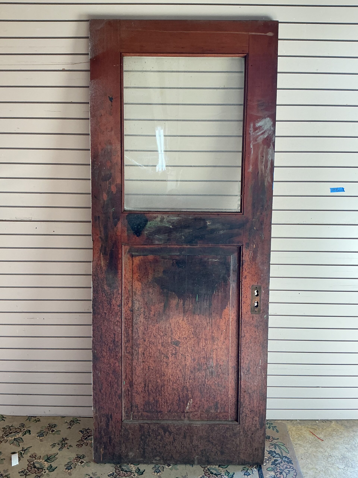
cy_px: 239
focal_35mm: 29
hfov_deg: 48.2
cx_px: 179
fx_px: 400
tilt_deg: -14.9
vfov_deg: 61.7
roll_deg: -0.2
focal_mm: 3
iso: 50
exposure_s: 1/120
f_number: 1.8
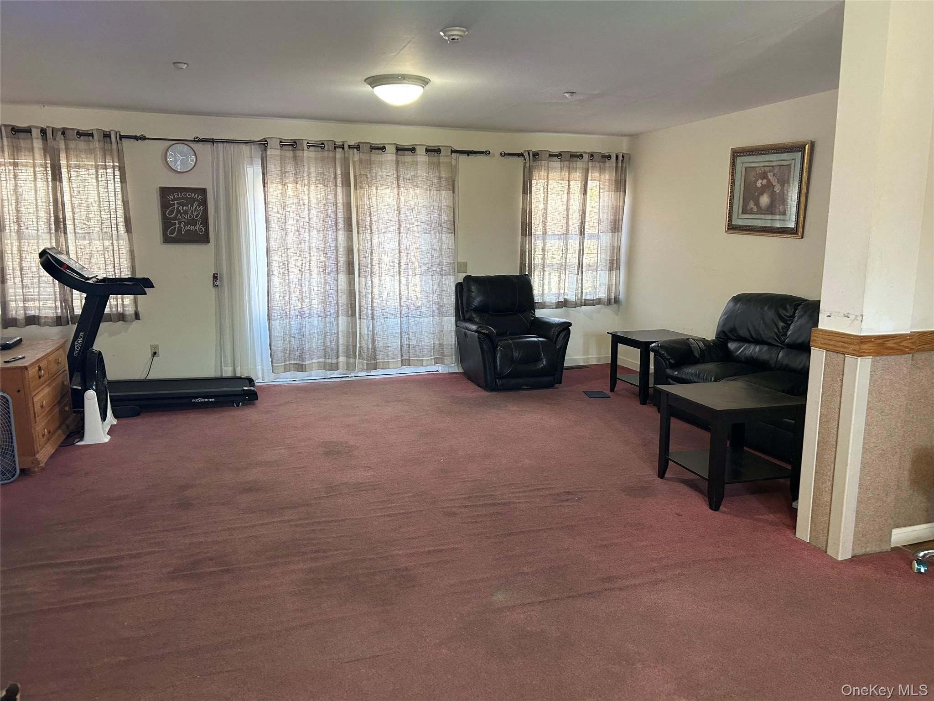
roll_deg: -0.4
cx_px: 467
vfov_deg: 53.1
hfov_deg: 67.3
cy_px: 350
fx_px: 702
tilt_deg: -6.8
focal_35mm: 26
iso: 160
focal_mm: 5.7
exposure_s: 1/60
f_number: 1.5
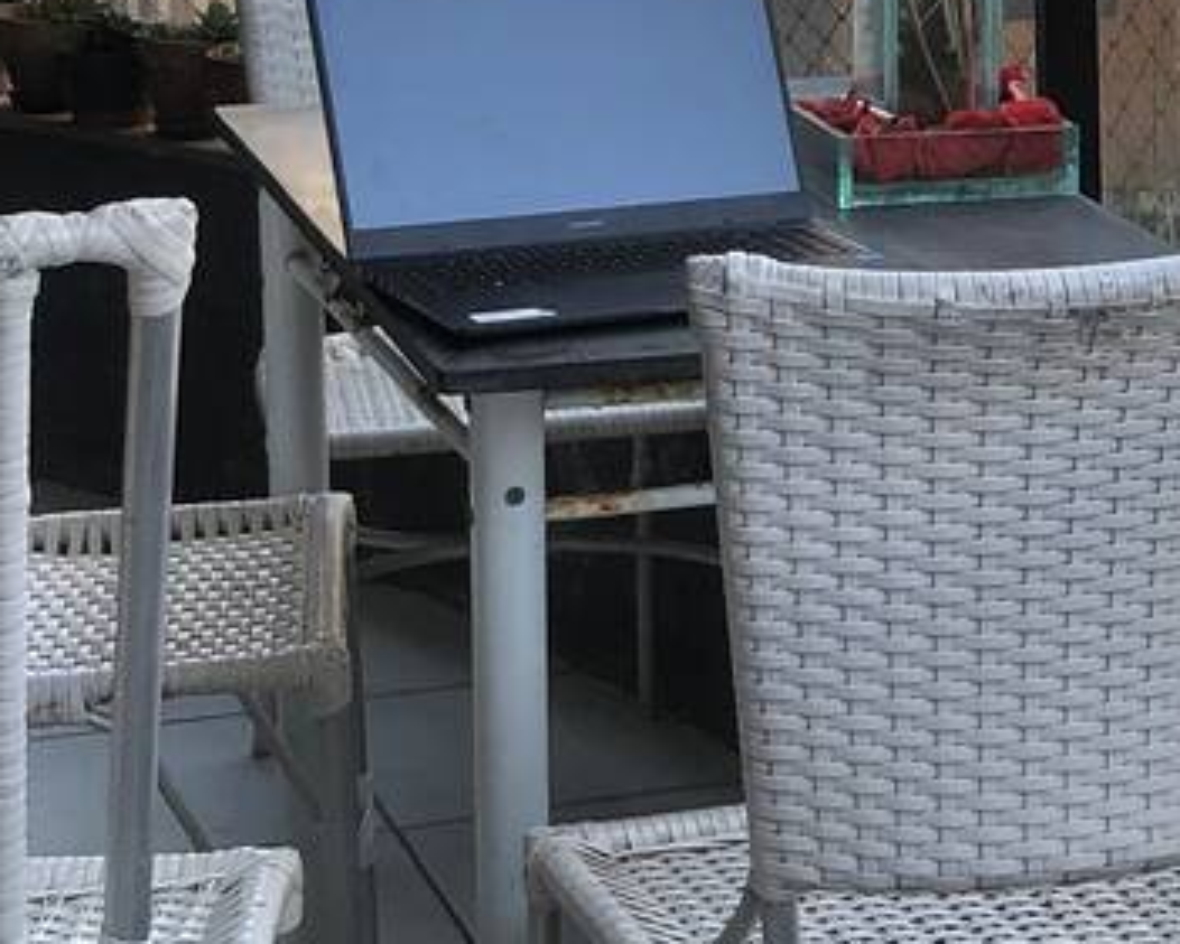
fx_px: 3913
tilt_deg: -10.1
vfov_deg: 13.7
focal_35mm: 112
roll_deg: +2.0
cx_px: 1153
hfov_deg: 16.8
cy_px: 151
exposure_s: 1/90
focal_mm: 4
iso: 32
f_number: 1.8
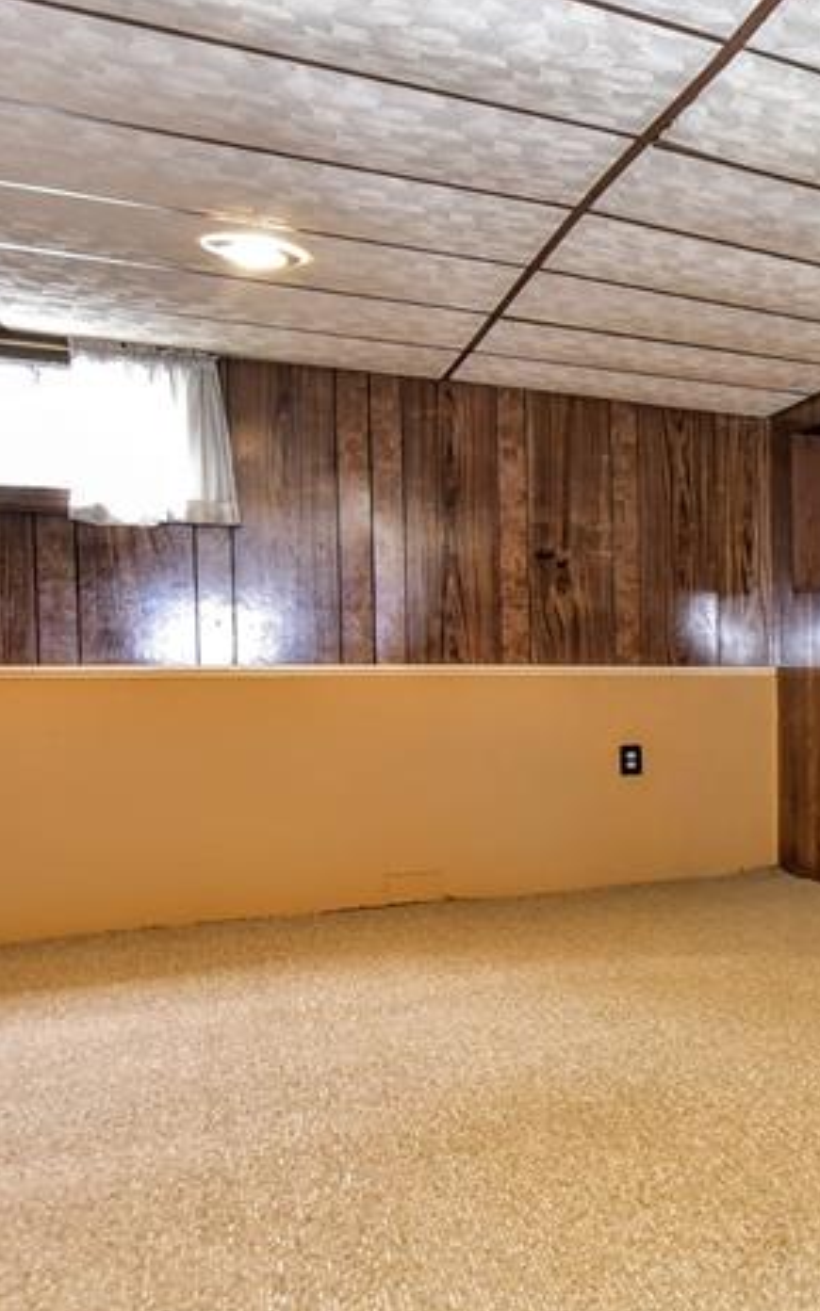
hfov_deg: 24.3
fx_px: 1287
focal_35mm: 36
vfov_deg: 53.9
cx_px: 1332
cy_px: 719
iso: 1250
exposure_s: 1/13
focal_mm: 16
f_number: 5
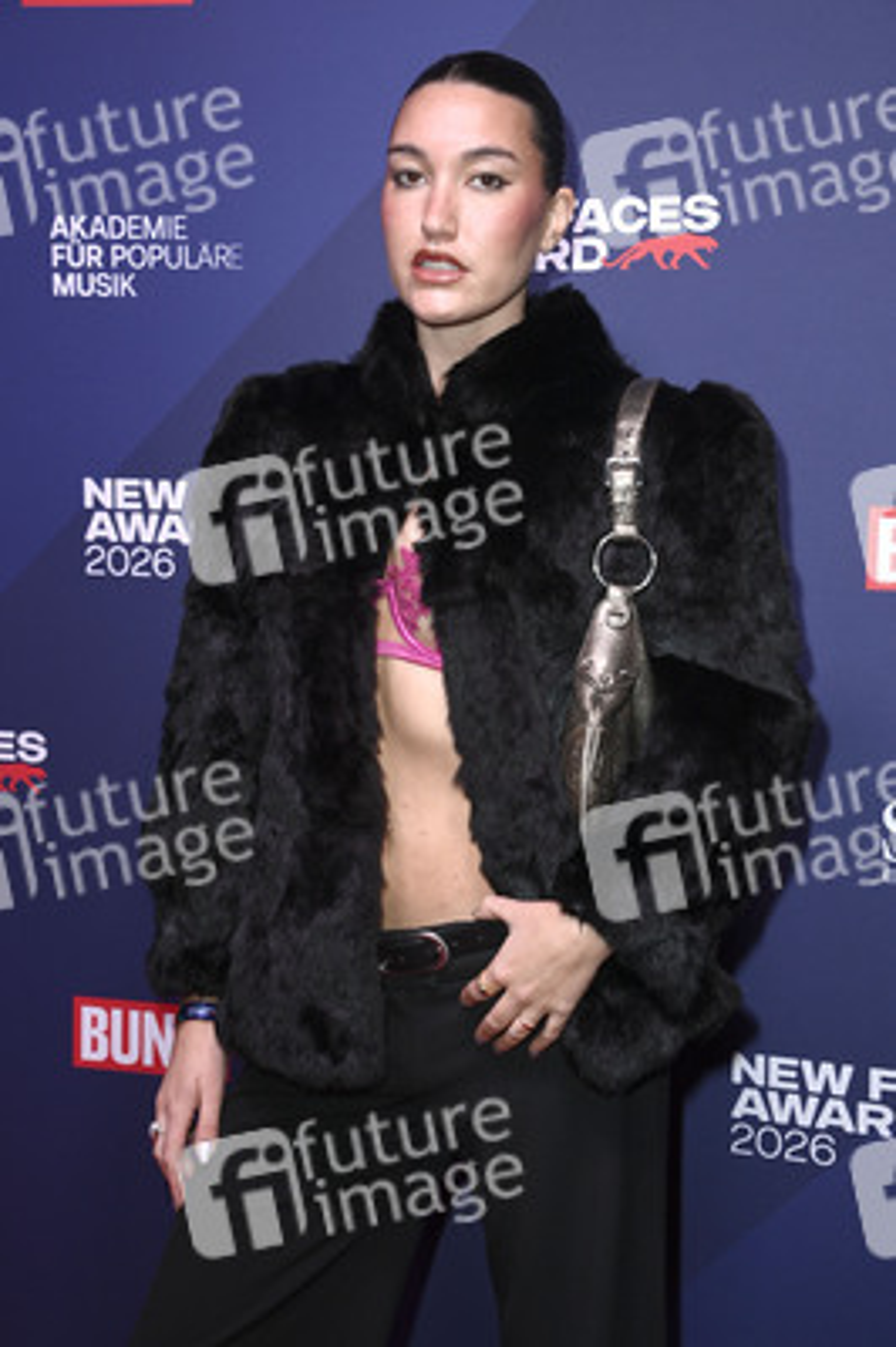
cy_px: 674
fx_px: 2169
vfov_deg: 34.5
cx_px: 448
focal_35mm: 58
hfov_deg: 23.3
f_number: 5.6
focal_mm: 58
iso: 800
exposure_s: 1/250
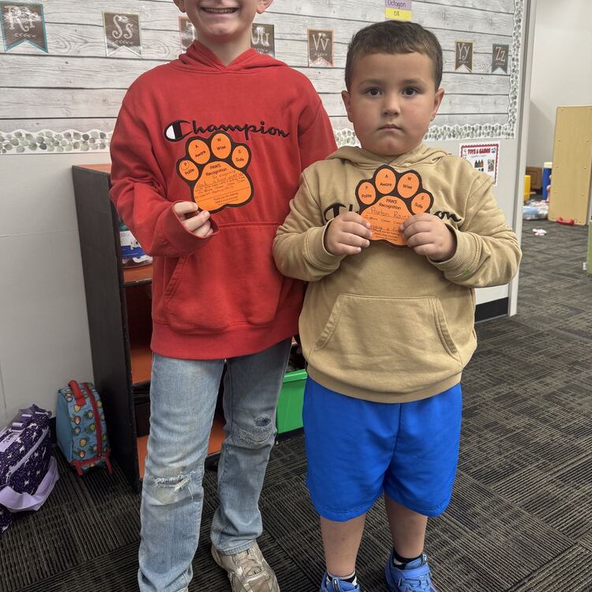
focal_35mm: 29
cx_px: 290
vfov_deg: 55.4
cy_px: 255
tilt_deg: -12.7
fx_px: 561
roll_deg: +1.8
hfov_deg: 55.6
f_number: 1.78
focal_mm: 6.76
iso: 160
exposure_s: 1/60
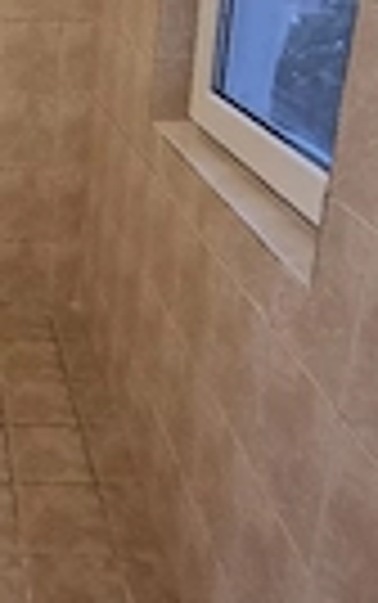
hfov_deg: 26.9
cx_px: -99
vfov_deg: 44.9
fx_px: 674
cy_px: 90
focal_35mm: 41
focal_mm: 2.2
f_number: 2.2
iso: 400
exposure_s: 1/33
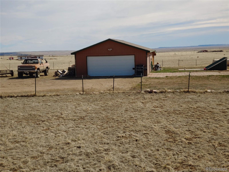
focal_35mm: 50
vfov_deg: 29.1
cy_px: 86
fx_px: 331
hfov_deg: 38.2
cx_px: 114
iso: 50
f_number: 2.4
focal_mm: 5.88
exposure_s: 1/1000
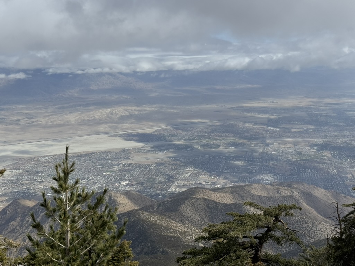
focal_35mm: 48
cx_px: 178
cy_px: 133
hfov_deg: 39.7
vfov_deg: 30.3
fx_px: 492
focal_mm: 6.76
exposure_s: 1/7937
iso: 64
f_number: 1.78
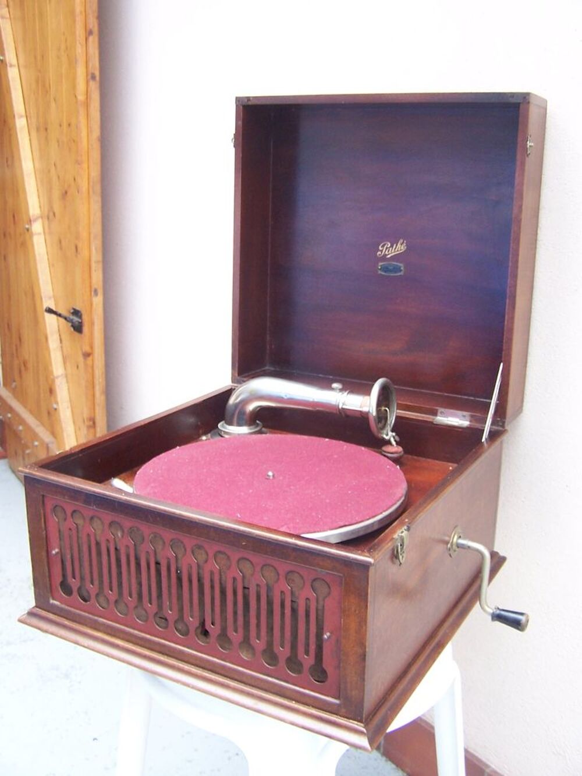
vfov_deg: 49.0
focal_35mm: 38
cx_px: 291
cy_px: 388
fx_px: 852
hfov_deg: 37.7
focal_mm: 6.3
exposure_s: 1/10
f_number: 2.8
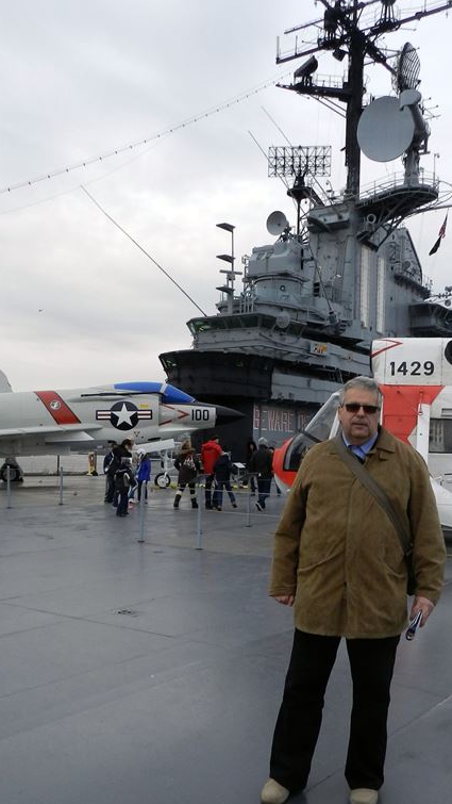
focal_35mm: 34
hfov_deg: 34.5
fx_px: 724
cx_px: 275
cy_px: 445
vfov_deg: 57.9
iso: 160
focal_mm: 4
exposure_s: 1/1000
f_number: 3.4
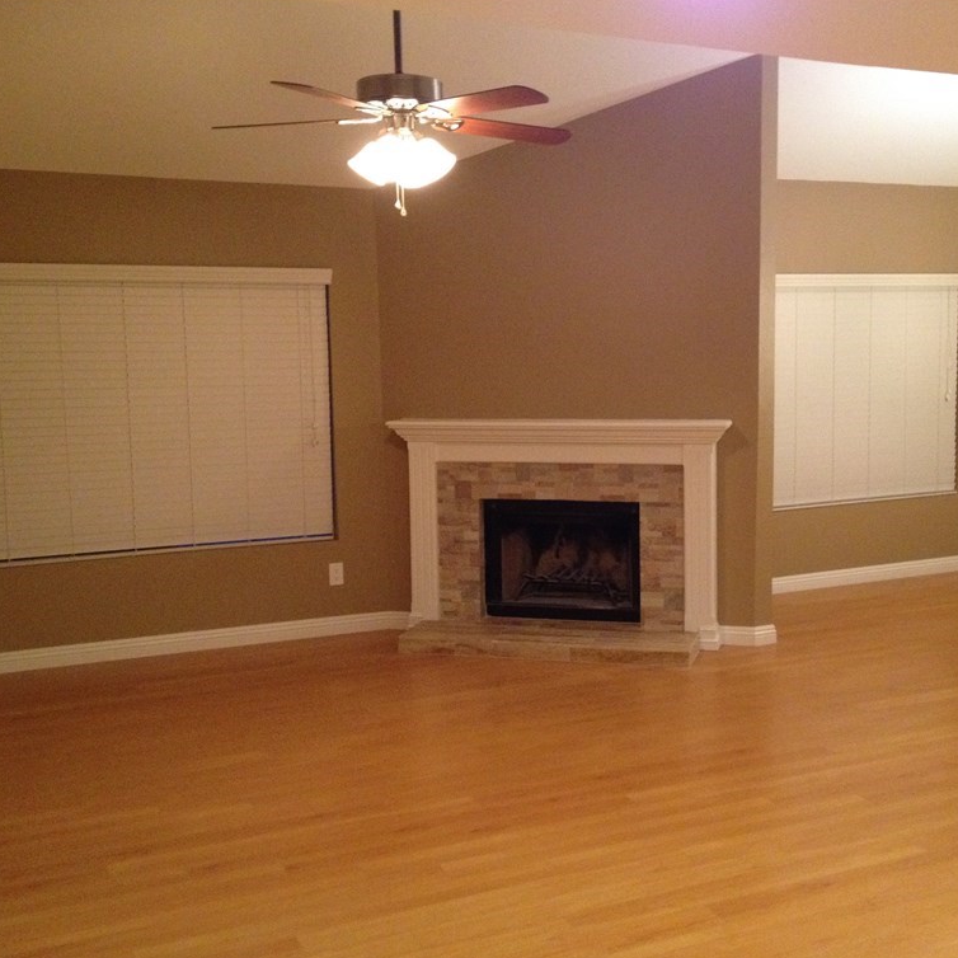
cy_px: 478
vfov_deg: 40.0
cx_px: 563
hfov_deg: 39.9
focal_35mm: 42
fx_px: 1315
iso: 400
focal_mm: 4.28
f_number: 2.4
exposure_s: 1/20
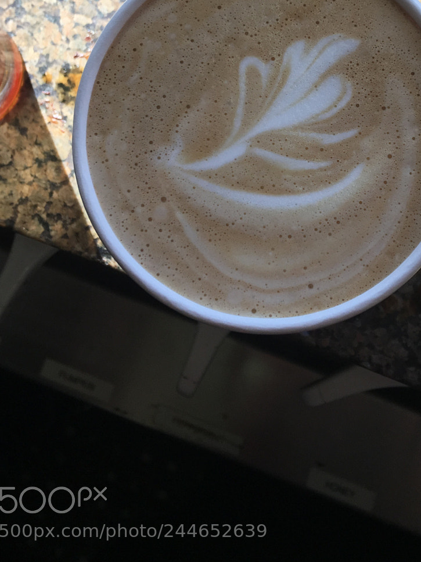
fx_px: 779
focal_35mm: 48
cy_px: 112
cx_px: 311
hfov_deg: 29.8
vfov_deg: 38.2
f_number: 2.2
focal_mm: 4.15
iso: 25
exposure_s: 1/233
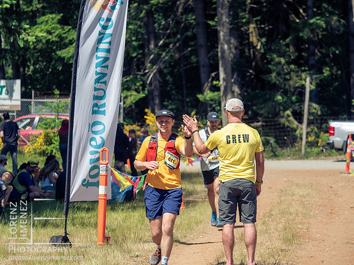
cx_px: 177
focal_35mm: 158
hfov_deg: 12.5
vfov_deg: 9.4
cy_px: 132
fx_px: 1616
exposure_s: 1/3200
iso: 400
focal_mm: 79
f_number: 2.8
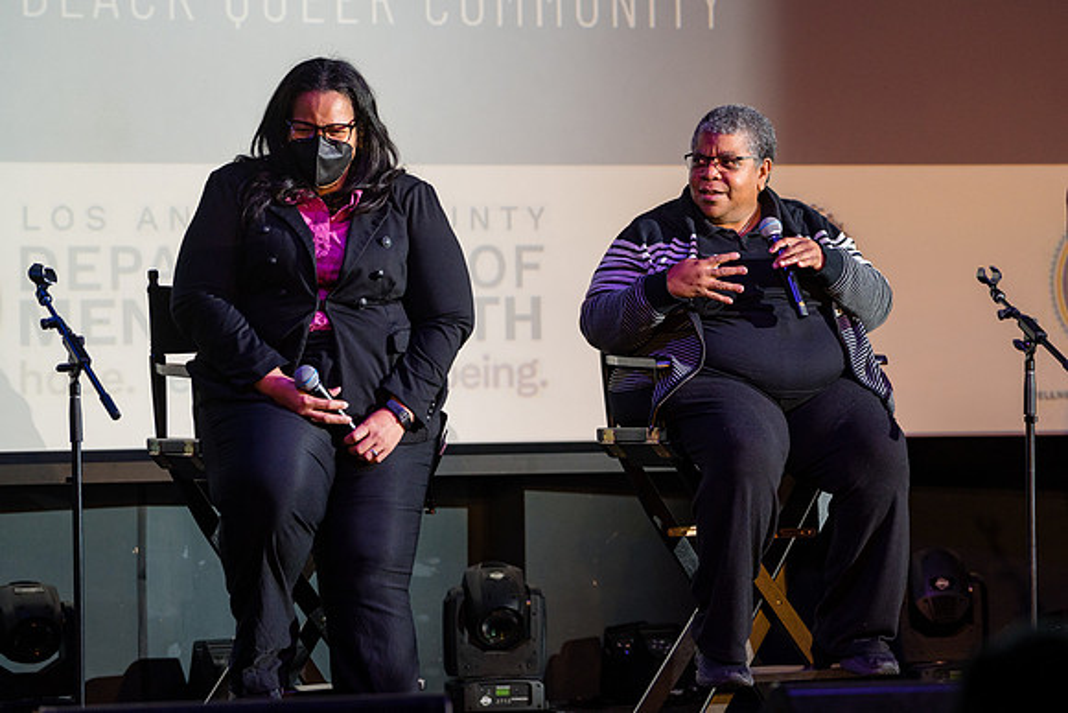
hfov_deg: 10.0
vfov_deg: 6.7
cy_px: 307
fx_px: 6079
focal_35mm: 205
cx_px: 655
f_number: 4
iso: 1000
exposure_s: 1/250
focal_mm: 165
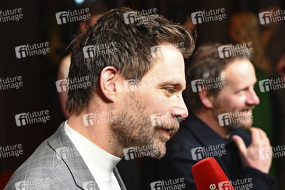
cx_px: 150
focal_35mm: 107
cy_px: 101
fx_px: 846
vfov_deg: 12.8
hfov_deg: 19.1
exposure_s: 1/160
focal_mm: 100
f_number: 6.3
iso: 1000
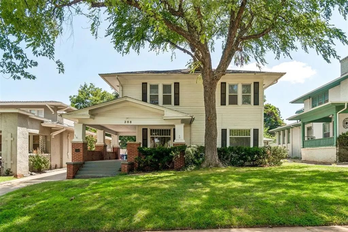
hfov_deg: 81.2
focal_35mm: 21
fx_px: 203
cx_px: 174
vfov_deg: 59.5
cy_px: 116
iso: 100
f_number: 9
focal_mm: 14
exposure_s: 1/250
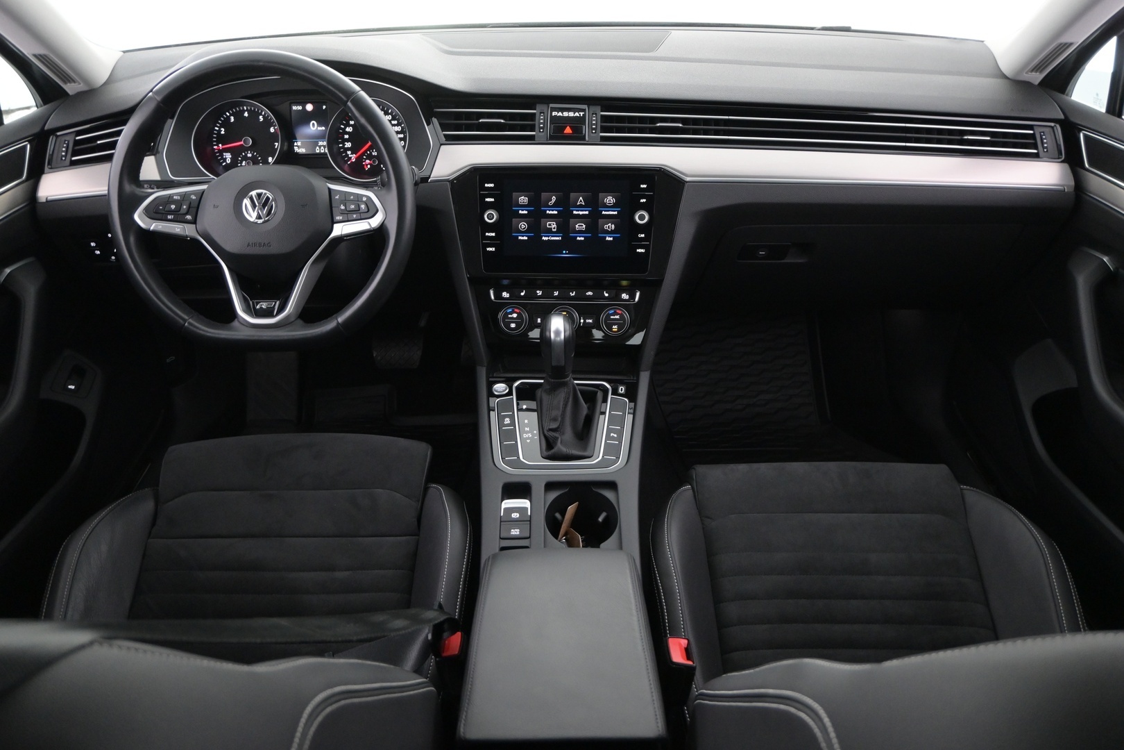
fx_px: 913
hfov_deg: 63.2
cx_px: 562
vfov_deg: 44.6
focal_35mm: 29
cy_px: 375
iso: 2500
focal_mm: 19.5
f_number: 3.8
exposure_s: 1/40
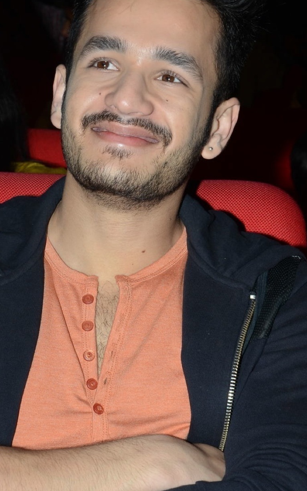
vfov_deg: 11.6
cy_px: 257
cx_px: 106
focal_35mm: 181
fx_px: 2422
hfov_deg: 7.2
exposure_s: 1/125
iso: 400
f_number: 9
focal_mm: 80
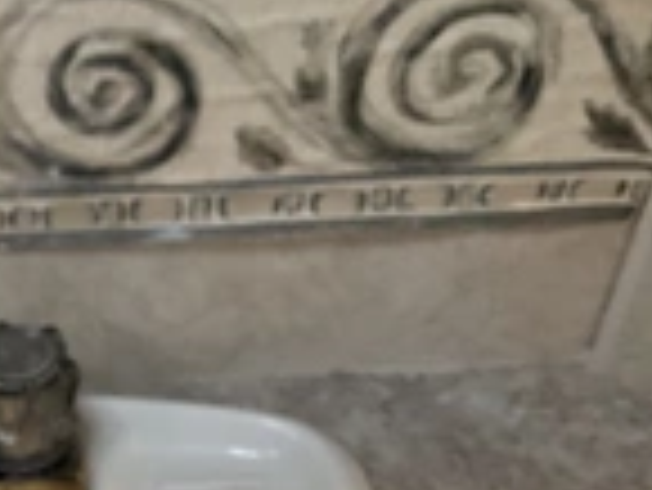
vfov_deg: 17.4
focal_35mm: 80
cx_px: -67
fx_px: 1508
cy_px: 616
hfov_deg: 22.9
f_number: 1.8
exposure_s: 1/60
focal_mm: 3
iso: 160
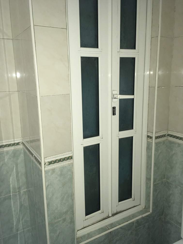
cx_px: 92
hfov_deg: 48.2
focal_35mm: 29
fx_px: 204
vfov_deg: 61.7
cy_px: 122
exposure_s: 1/16
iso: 50
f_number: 2.2
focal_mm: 4.15
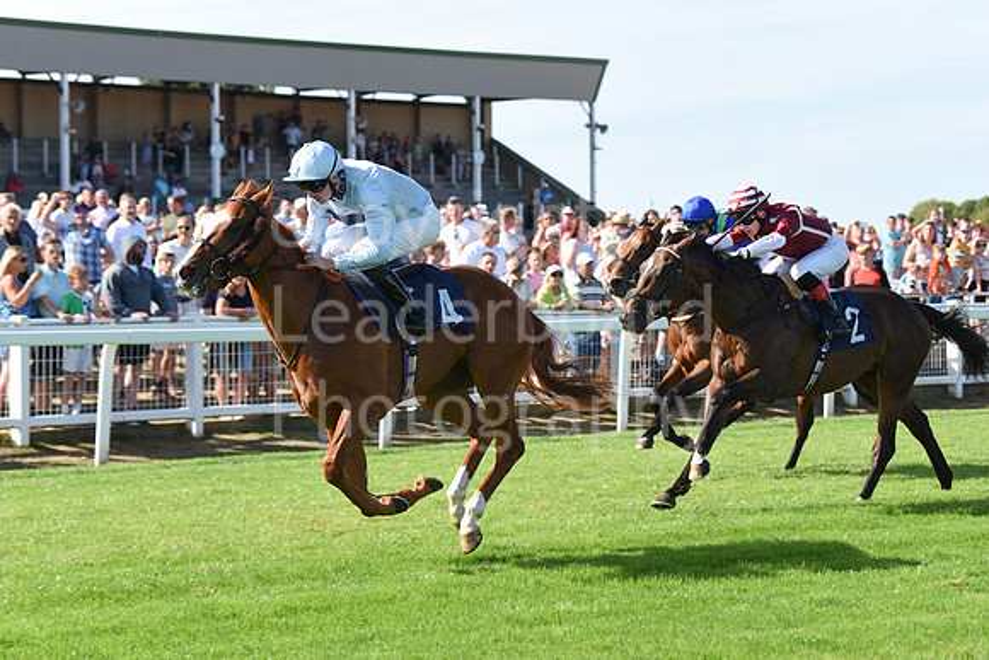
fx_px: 3297
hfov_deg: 17.1
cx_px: 494
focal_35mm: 120
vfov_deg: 11.4
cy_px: 330
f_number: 5.6
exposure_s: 1/1250
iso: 400
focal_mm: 120
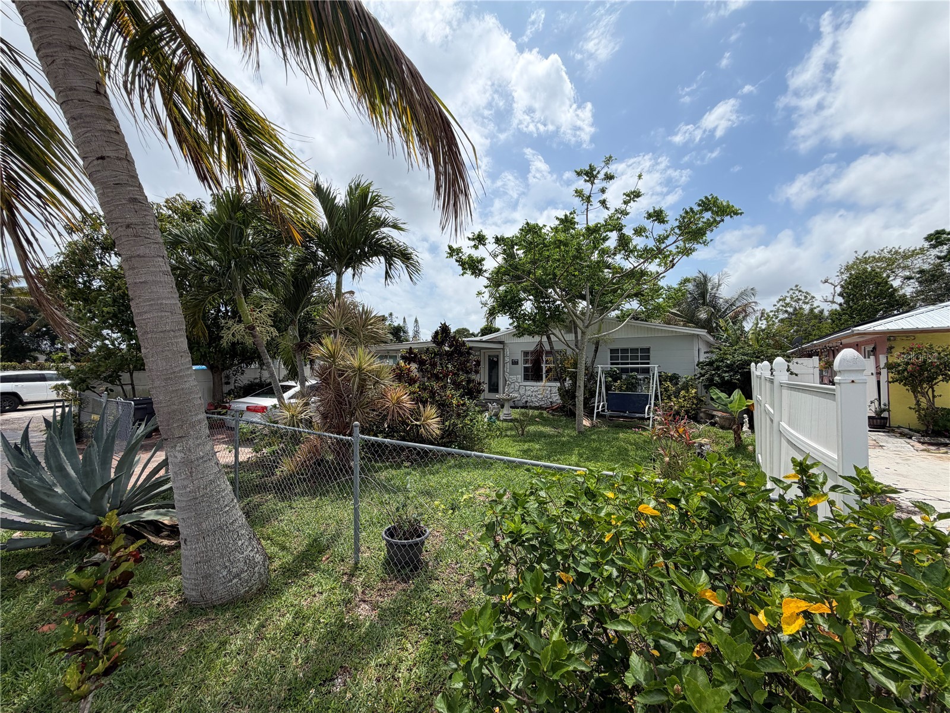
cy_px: 356
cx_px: 475
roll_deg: +0.3
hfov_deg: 102.1
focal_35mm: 14
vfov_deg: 85.7
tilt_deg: +0.8
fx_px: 384
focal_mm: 2.22
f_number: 2.2
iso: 20
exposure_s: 1/1312
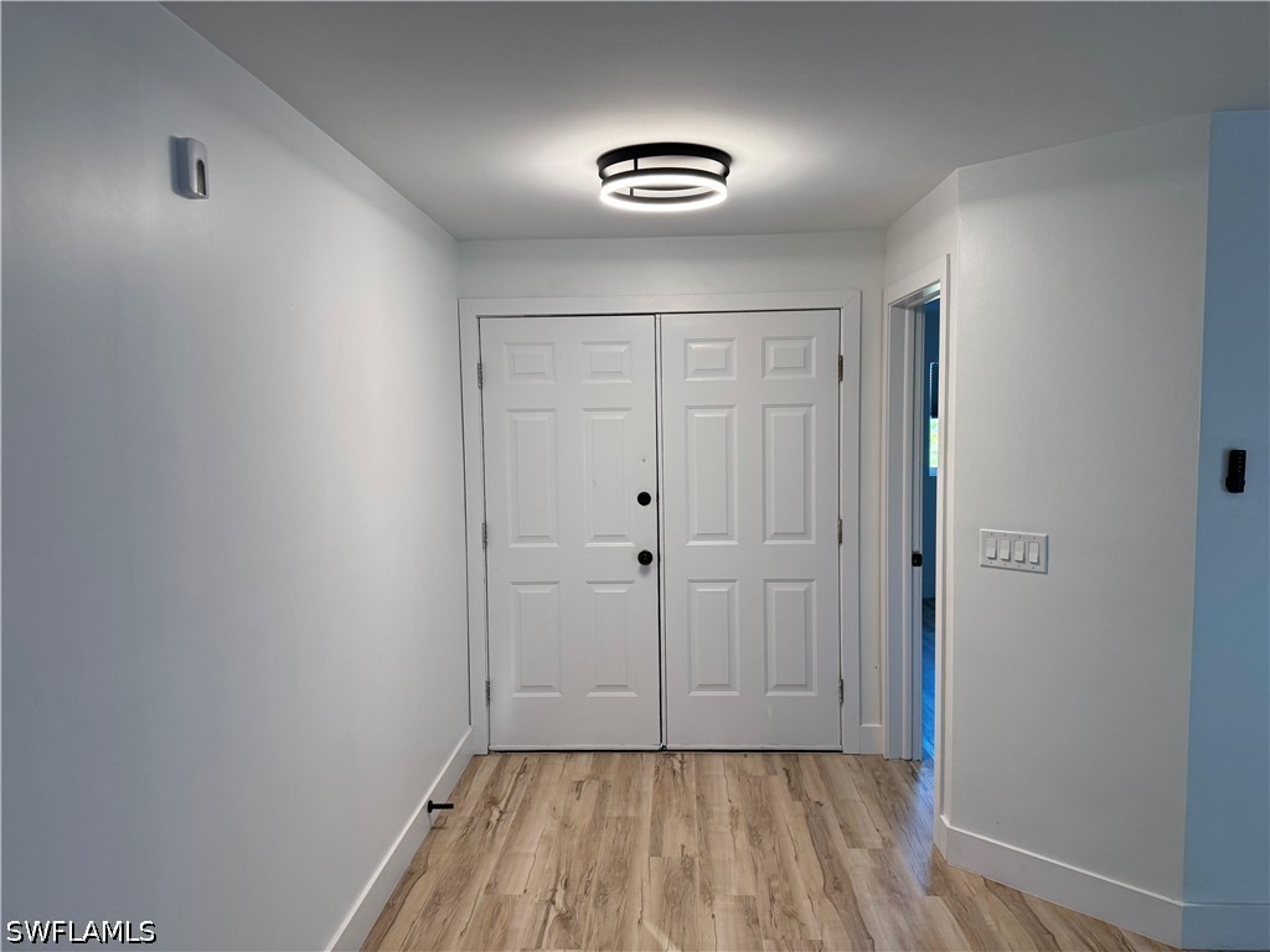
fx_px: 881
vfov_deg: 56.8
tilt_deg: -2.0
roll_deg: +1.0
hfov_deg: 71.6
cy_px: 476
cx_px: 635
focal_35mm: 24
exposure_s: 1/120
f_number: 1.78
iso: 125
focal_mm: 6.76
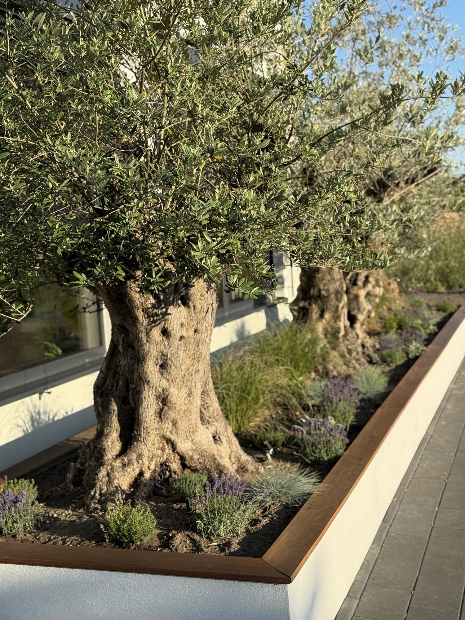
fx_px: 860
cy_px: 310
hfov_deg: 30.3
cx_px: 232
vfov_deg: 39.7
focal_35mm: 48
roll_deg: +3.9
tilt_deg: -5.0
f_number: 1.78
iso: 100
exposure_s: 1/2762
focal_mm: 6.76
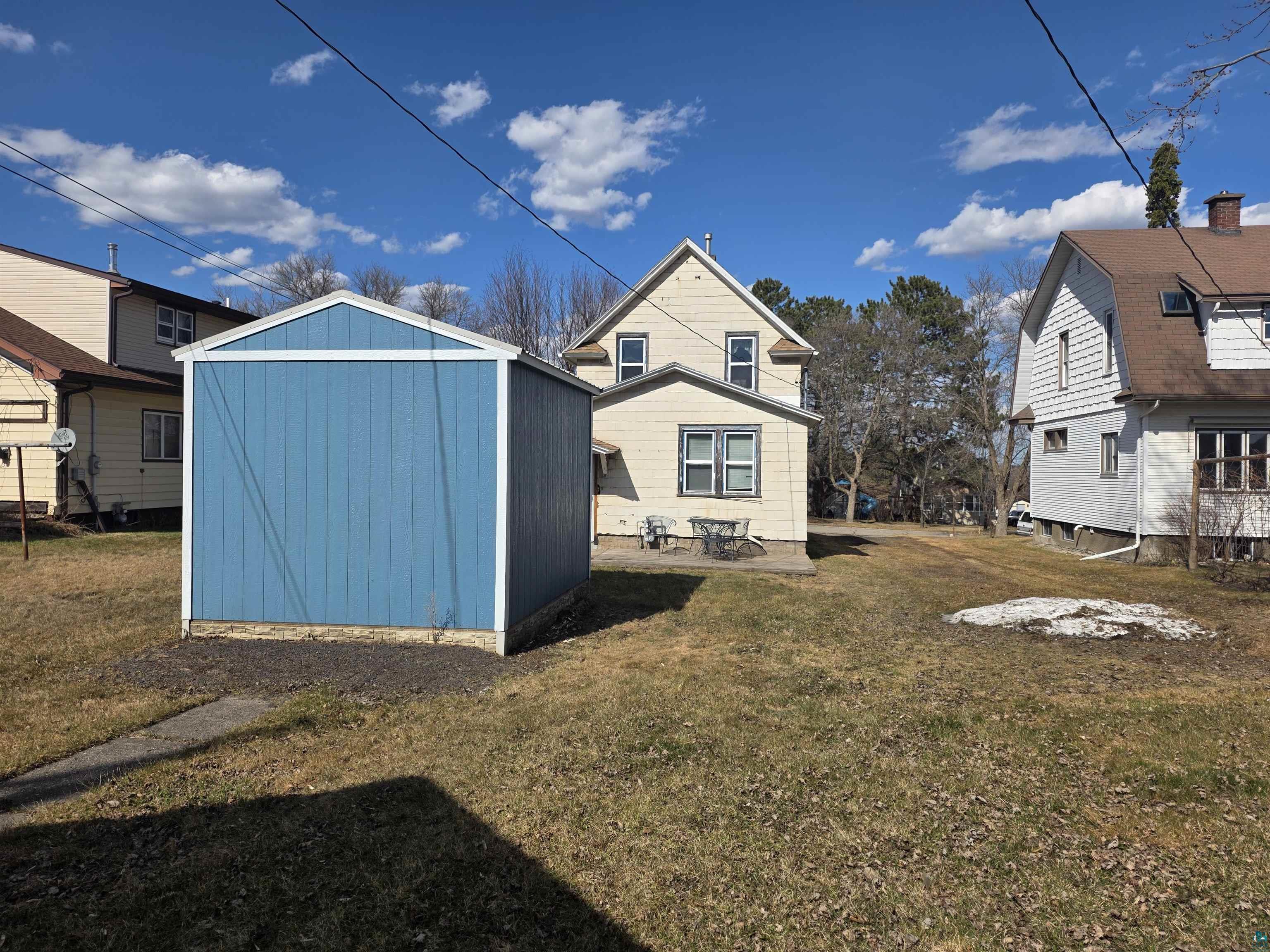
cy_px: 476
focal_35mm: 23
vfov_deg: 58.9
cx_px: 635
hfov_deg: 73.9
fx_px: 844
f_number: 1.7
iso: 64
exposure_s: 1/7944
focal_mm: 6.25
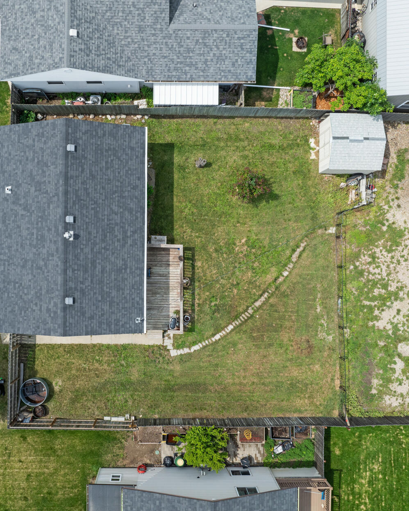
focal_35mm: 32
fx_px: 484
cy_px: 251
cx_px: 160
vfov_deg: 55.7
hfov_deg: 45.5
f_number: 6.3
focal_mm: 12.29
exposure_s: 1/500
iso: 100
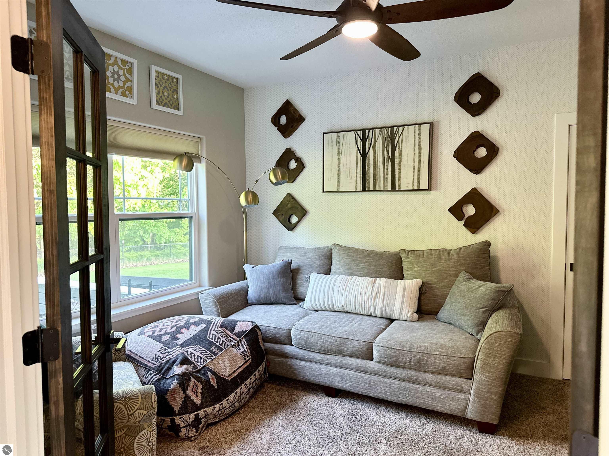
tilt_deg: -3.1
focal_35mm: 24
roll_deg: +0.4
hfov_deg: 71.6
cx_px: 304
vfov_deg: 56.8
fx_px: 422
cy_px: 228
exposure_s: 1/60
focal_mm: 6.86
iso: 500
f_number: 1.78
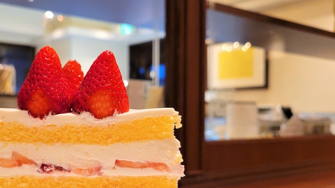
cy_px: 126
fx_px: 382
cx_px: 106
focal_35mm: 43
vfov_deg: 27.6
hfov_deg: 46.4
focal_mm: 5.4
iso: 200
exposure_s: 1/120
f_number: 1.8
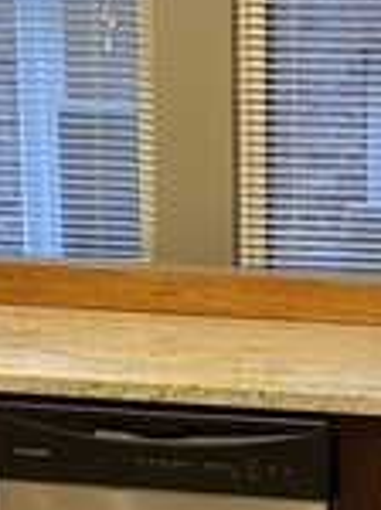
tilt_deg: -9.0
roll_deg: -2.0
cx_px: 429
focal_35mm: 116
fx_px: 1707
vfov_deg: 17.0
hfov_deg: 12.5
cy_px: 348
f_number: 1.8
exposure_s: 1/60
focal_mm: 4.25
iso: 400
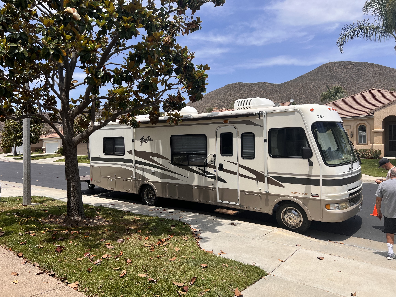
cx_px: 198
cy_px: 148
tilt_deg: -1.9
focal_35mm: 26
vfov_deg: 53.1
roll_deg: +0.1
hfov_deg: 67.3
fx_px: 297
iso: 50
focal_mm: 5.7
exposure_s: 1/3571
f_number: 1.5
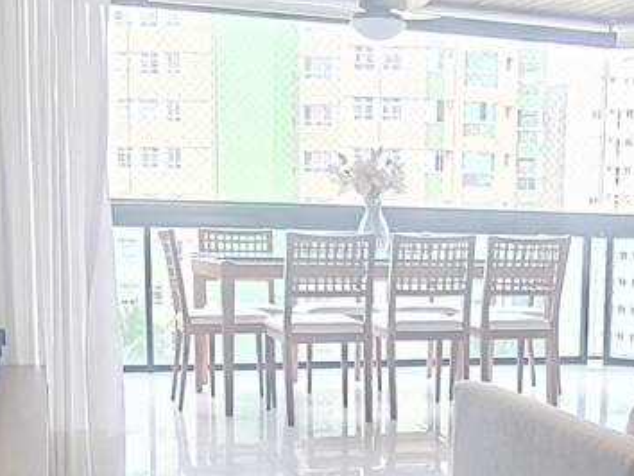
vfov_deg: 22.2
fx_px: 1191
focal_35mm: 65
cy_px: 415
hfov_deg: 29.0
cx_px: 527
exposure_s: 1/60
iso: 125
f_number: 2.2
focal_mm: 1.65
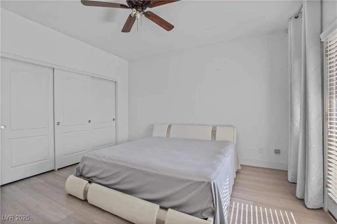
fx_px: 140
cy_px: 112
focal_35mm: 15
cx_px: 168
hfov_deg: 100.4
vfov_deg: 77.3
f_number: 8
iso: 400
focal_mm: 10
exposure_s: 1/20
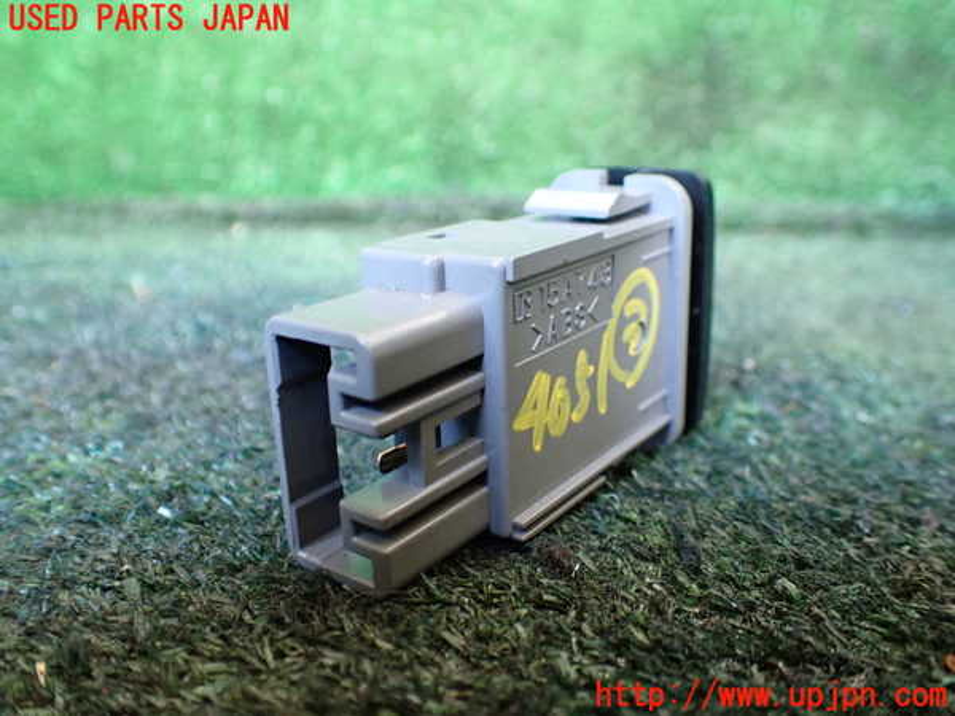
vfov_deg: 46.8
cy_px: 358
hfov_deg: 60.0
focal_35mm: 30
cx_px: 478
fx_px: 828
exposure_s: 1/50
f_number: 2.3
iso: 800
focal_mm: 5.4
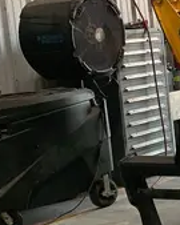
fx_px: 733
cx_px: 357
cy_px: 127
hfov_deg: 12.4
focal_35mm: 110
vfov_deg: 17.5
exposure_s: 1/121
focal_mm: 4.25
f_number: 1.8
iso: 80
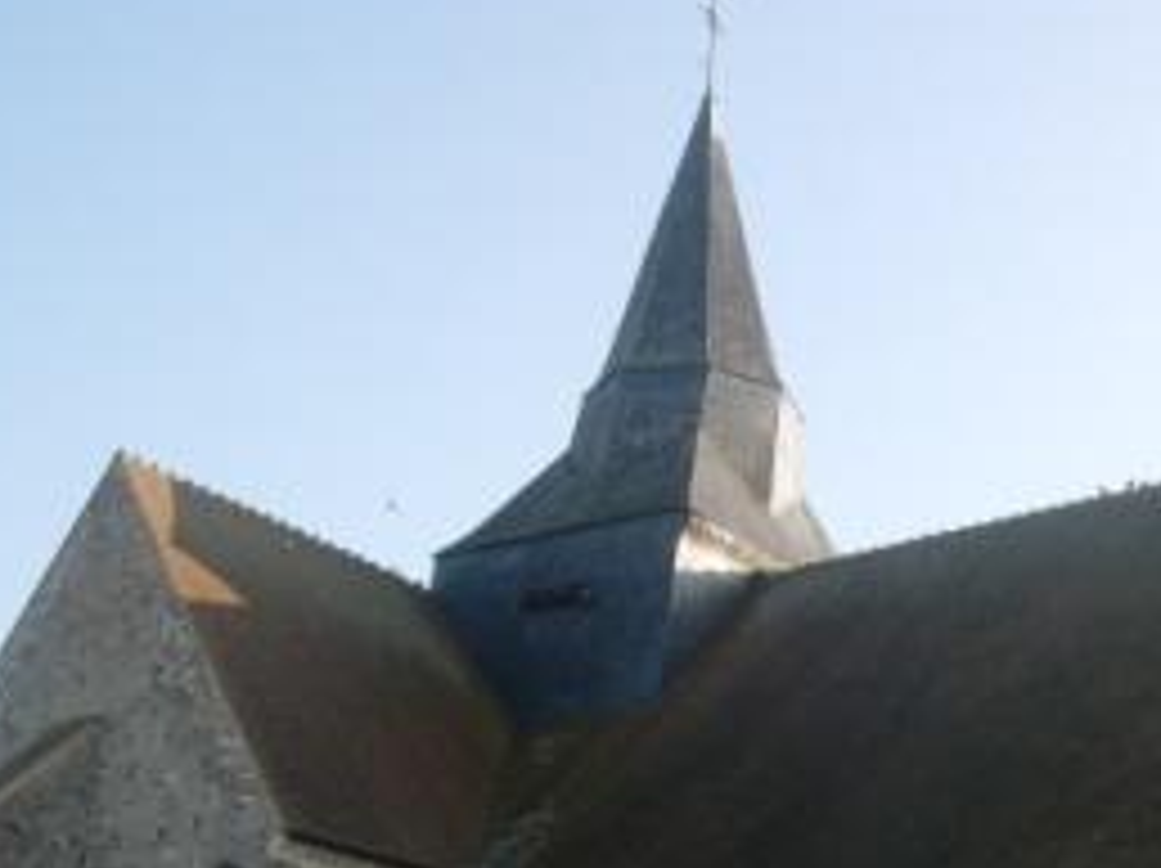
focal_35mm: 66
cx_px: 878
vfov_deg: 21.9
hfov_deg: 28.9
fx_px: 2212
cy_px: 697
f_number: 4.8
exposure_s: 1/222
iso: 79
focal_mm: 7.8
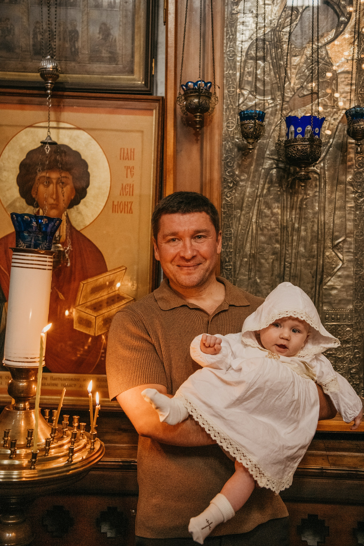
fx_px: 637
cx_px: 182
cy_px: 273
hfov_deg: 31.9
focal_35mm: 42
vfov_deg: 46.4
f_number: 3.2
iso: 2500
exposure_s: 1/160
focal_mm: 42
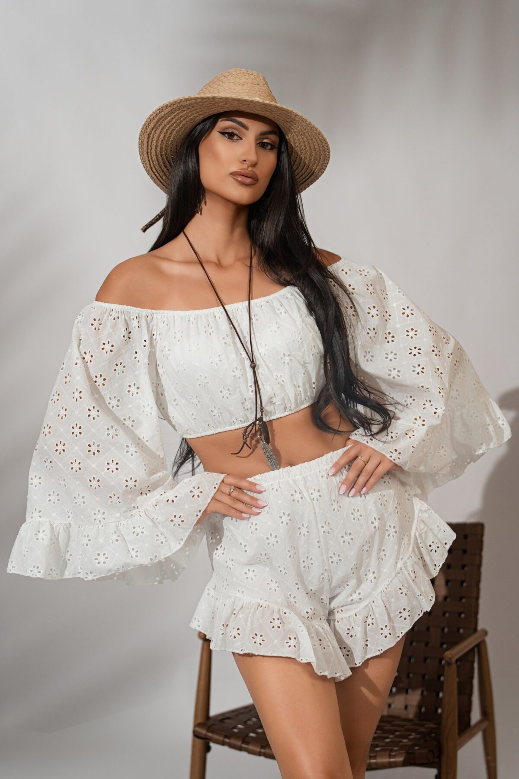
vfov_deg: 41.1
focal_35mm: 48
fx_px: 1038
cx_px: 260
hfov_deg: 28.1
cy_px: 390
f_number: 2.8
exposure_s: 1/320
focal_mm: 48
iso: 640
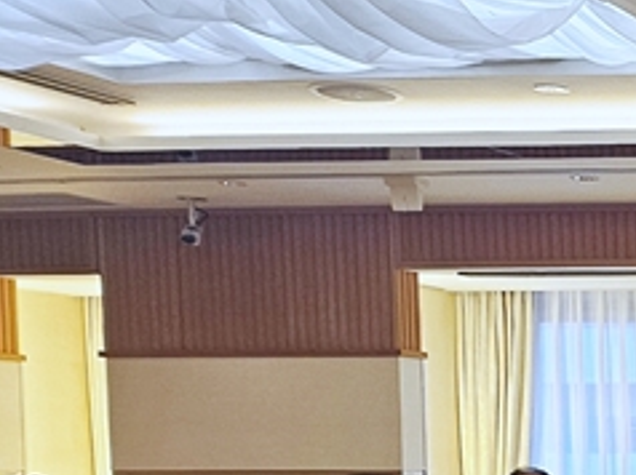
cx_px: 1240
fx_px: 1854
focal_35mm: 101
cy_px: 627
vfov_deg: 14.0
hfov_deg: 15.7
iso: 200
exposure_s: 1/180
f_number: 1.8
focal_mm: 5
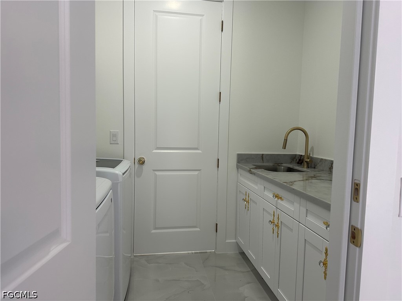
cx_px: 201
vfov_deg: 56.8
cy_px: 150
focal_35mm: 24
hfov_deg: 71.6
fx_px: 279
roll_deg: -1.4
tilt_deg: -4.3
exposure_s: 1/120
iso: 125
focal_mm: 6.86
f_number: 1.78
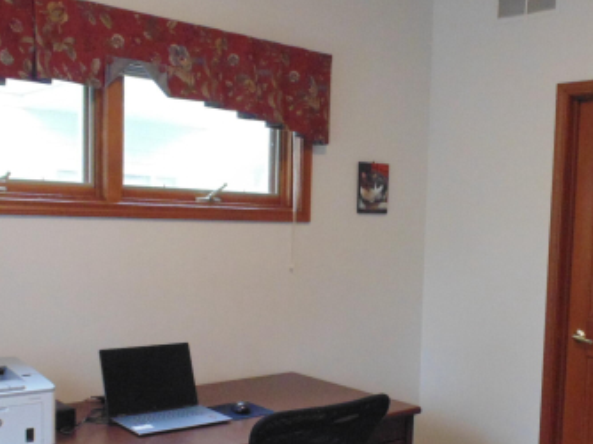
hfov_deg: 42.7
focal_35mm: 44
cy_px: 298
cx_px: 368
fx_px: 753
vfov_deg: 32.5
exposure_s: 1/30
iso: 400
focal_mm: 4
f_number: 3.1
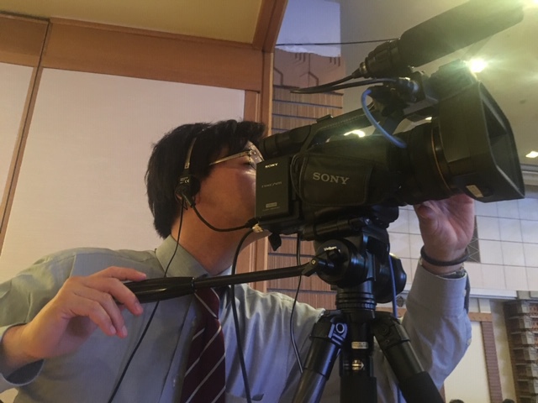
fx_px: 451
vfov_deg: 48.2
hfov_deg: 61.7
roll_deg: -1.2
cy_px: 202
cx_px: 269
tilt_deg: +20.6
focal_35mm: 29
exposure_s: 1/15
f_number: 2.2
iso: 400
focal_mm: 4.15
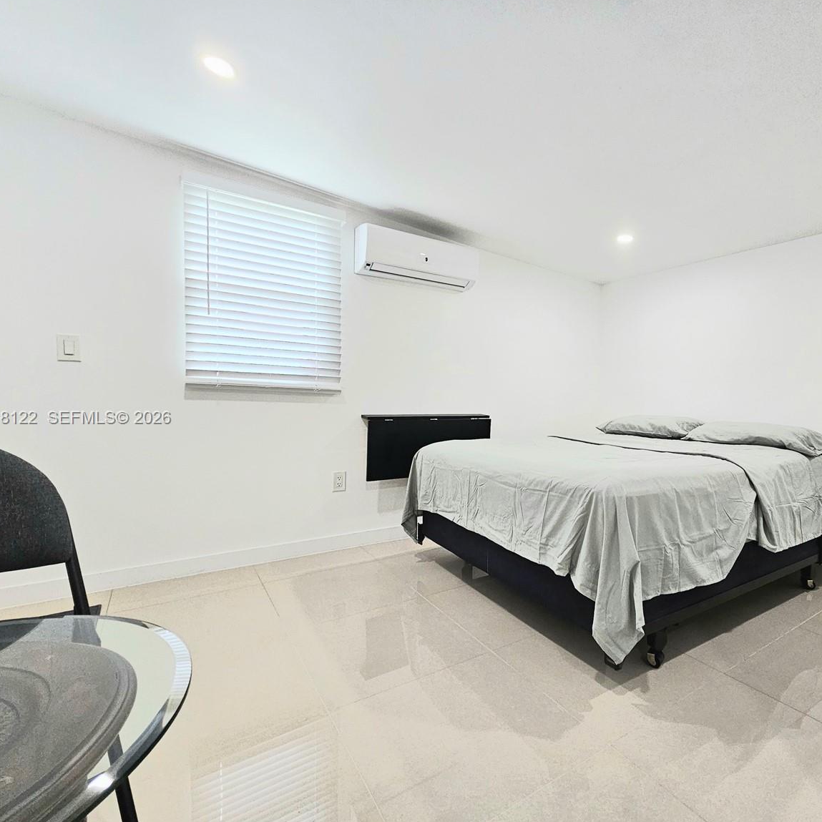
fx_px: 430
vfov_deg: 87.4
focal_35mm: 16
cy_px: 419
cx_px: 520
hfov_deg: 85.5
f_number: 2.2
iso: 125
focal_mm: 2.2
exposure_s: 1/77.5
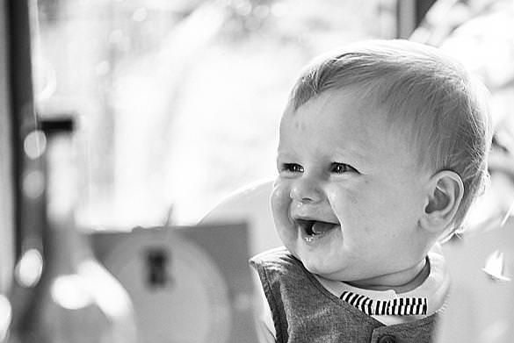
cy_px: 258
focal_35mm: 359
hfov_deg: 5.7
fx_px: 5129
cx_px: 348
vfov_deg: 3.8
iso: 640
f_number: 2.8
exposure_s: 1/200
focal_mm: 140
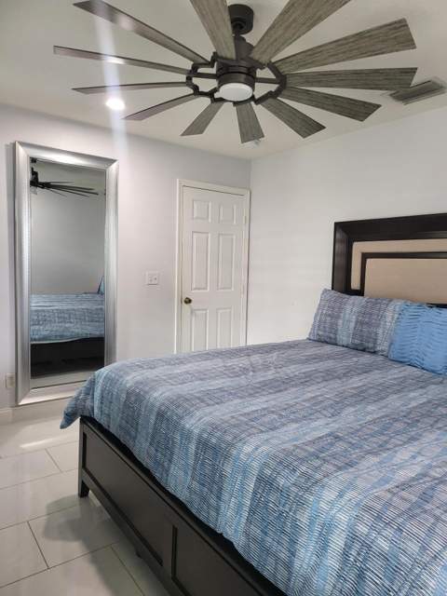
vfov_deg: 71.6
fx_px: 413
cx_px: 224
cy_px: 298
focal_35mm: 24
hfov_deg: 56.8
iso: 200
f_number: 1.8
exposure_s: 1/40
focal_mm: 5
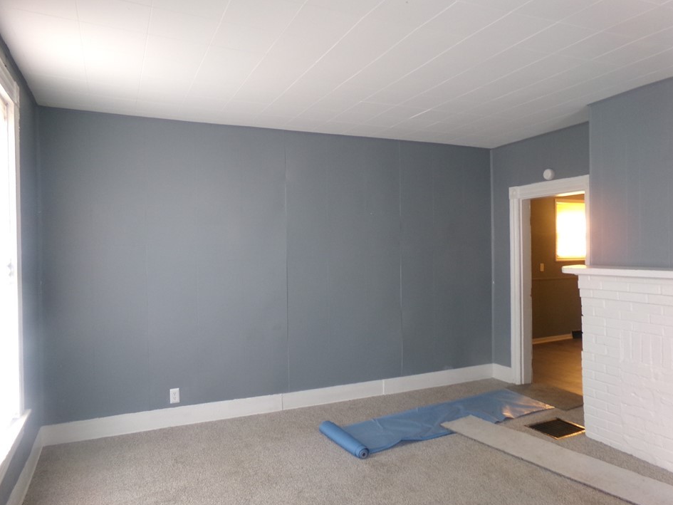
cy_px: 250
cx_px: 342
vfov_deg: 53.1
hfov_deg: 67.3
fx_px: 506
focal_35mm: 26
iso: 201
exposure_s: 1/17
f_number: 3.7
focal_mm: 4.3
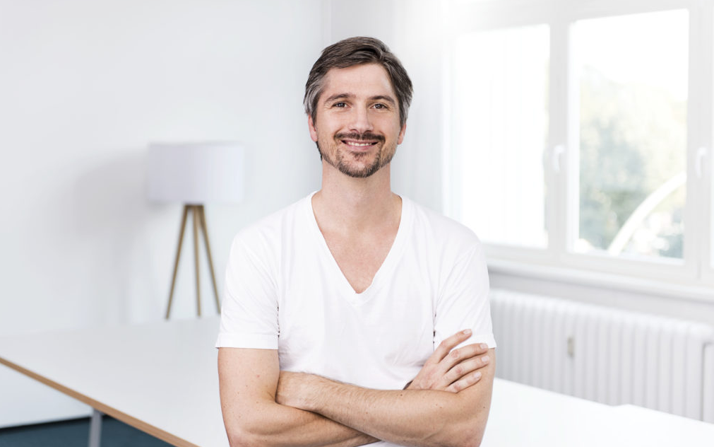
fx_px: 1245
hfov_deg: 32.0
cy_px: 214
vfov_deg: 20.3
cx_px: 358
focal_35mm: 64
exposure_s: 1/160
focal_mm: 62
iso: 160
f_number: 2.8
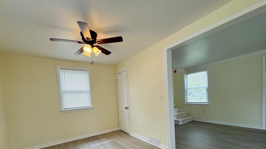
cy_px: 103
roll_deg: +4.2
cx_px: 128
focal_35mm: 16
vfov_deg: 64.7
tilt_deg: -3.3
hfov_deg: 99.3
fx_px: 113
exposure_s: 1/120
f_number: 2.2
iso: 80
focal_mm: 2.22
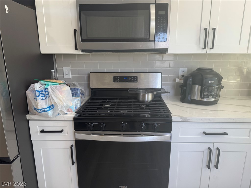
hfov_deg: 71.6
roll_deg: -0.2
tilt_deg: -15.5
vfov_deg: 56.8
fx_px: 174
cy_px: 94
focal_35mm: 24
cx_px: 126
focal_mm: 6.76
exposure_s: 1/120
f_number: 1.78
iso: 100
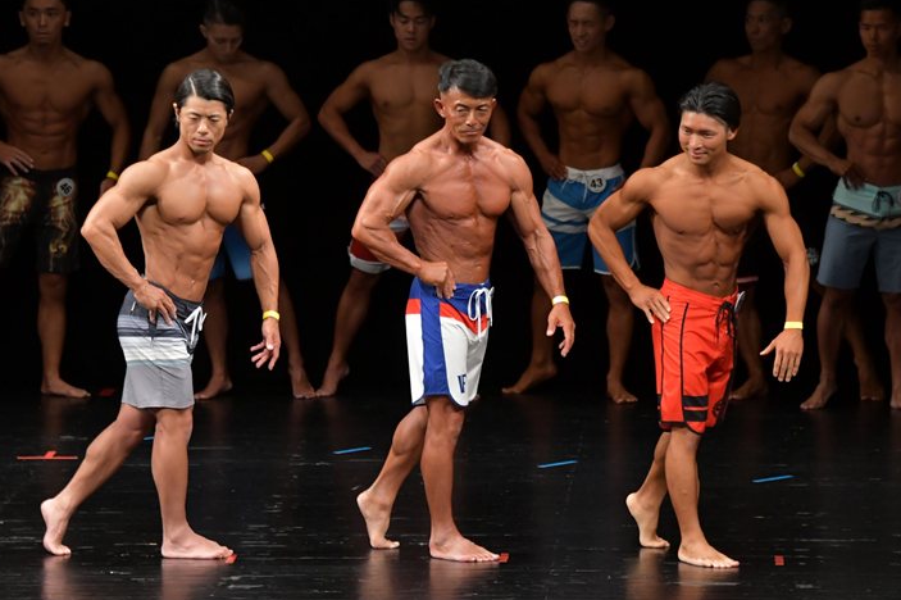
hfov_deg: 7.3
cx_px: 435
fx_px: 7029
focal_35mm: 281
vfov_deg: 4.9
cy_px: 301
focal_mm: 170
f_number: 5.6
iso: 3200
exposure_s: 1/400
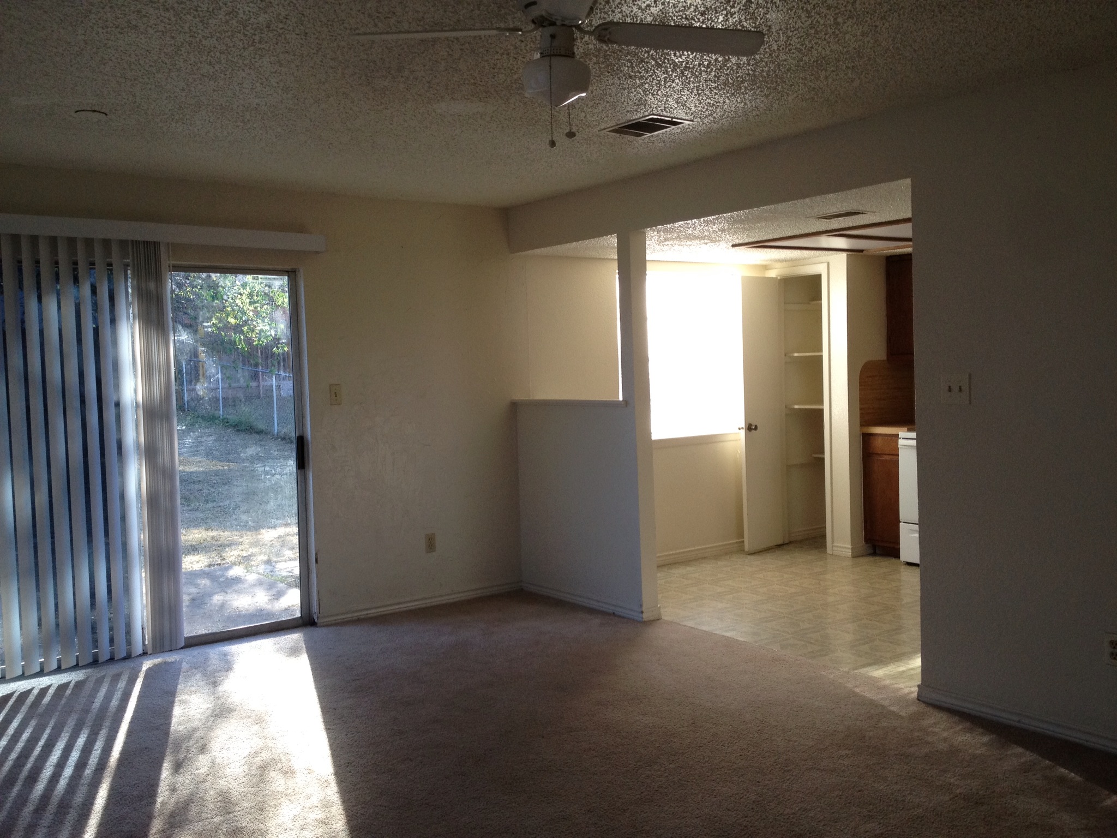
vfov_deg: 40.7
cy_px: 419
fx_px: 1129
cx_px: 558
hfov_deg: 52.6
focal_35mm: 35
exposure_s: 1/120
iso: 100
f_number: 2.4
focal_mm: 4.28
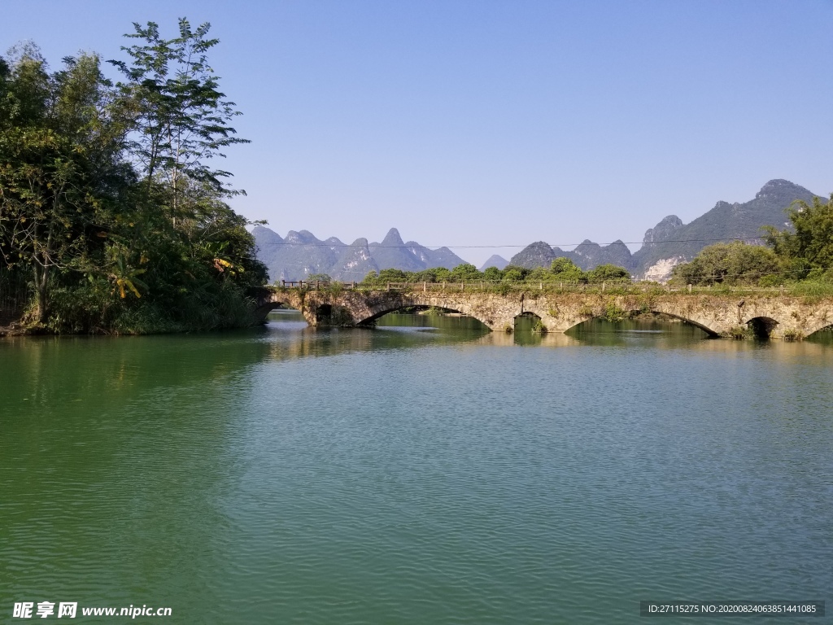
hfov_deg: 67.3
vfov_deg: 53.1
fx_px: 626
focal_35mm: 26
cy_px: 312
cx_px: 416
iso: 50
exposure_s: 1/1740
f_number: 1.7
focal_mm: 4.25
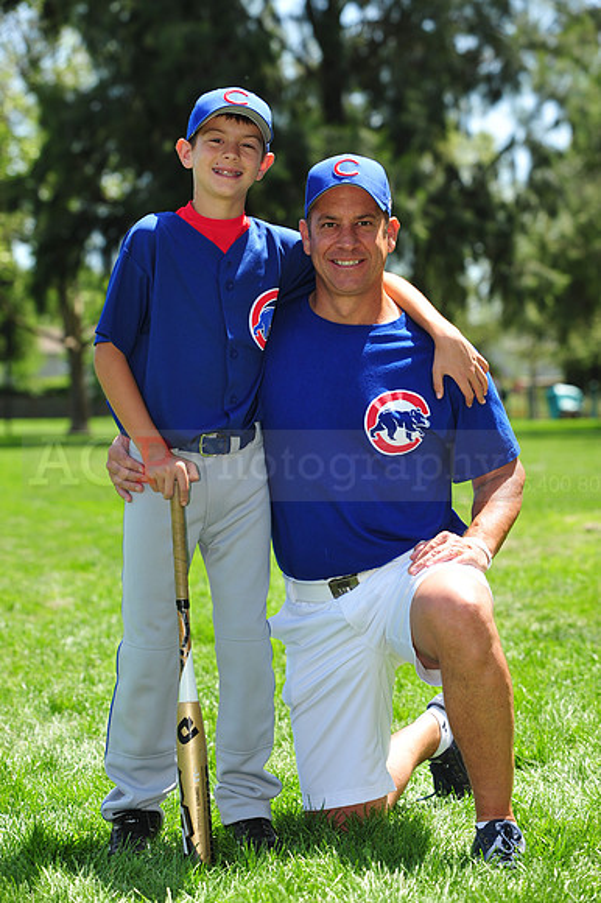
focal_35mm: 105
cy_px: 452
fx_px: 2632
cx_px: 300
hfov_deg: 13.0
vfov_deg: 19.5
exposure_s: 1/500
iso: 200
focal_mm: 105
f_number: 5.6
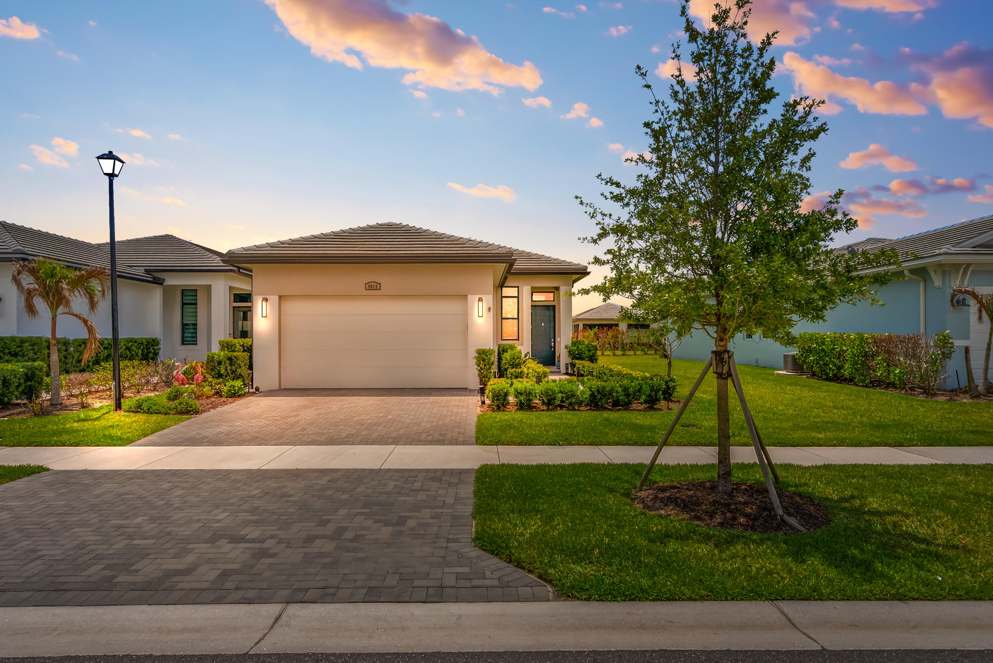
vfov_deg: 62.0
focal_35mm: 20
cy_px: 332
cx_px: 496
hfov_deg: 83.9
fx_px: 552
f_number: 8
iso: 640
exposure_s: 1/1250
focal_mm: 20
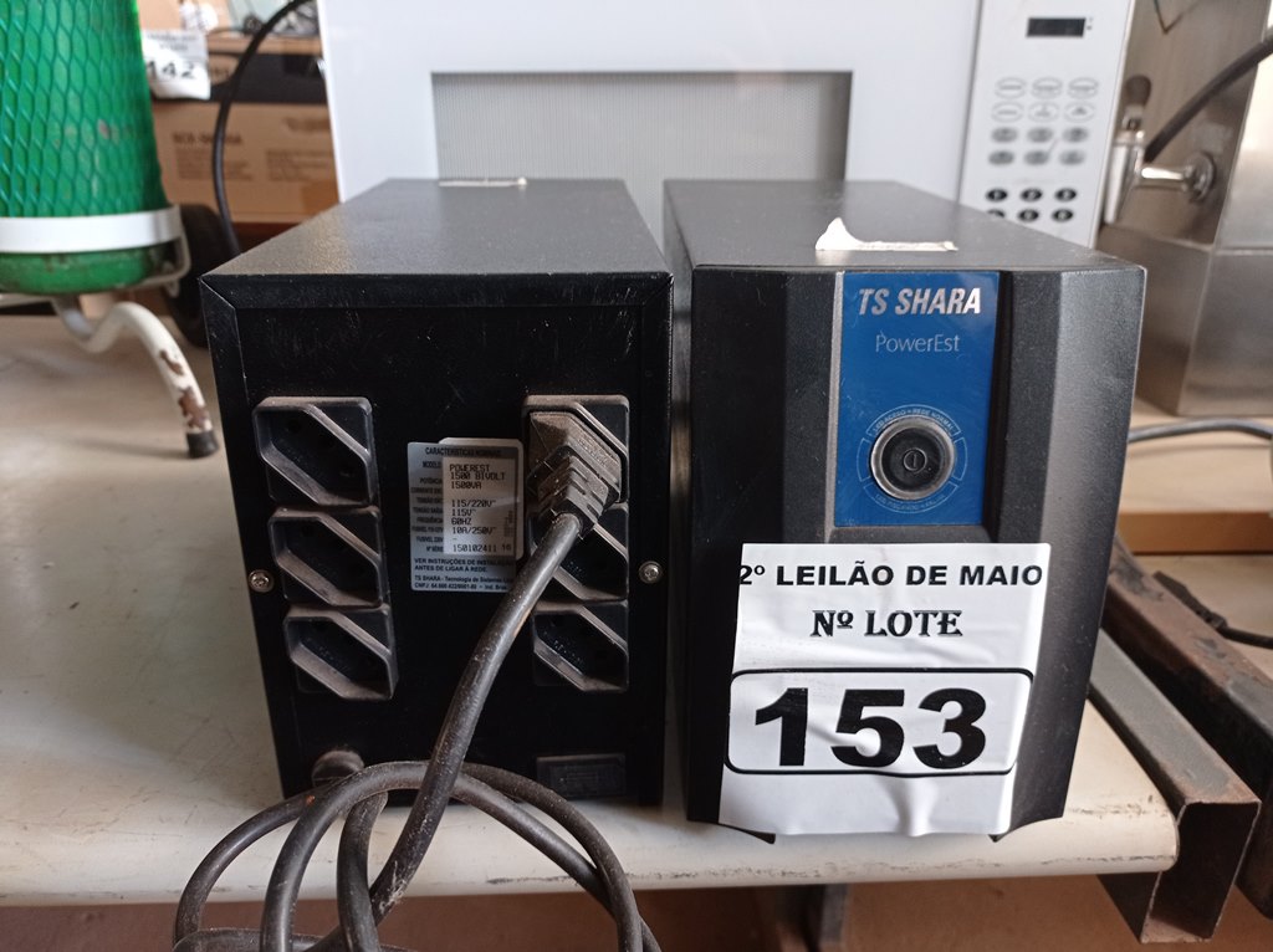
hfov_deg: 63.5
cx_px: 636
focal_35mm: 28
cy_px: 476
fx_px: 1029
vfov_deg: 49.7
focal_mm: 4.7
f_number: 1.79
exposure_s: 1/30
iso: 273
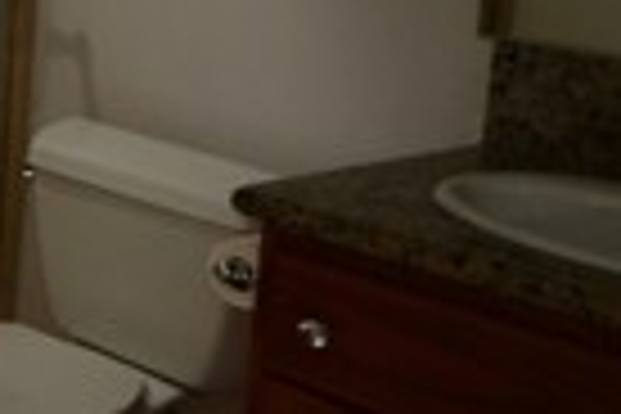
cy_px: -56
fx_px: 1276
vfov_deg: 17.7
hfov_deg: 16.2
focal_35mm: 74
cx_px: -783
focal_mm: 11
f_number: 4
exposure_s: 1/60
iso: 280
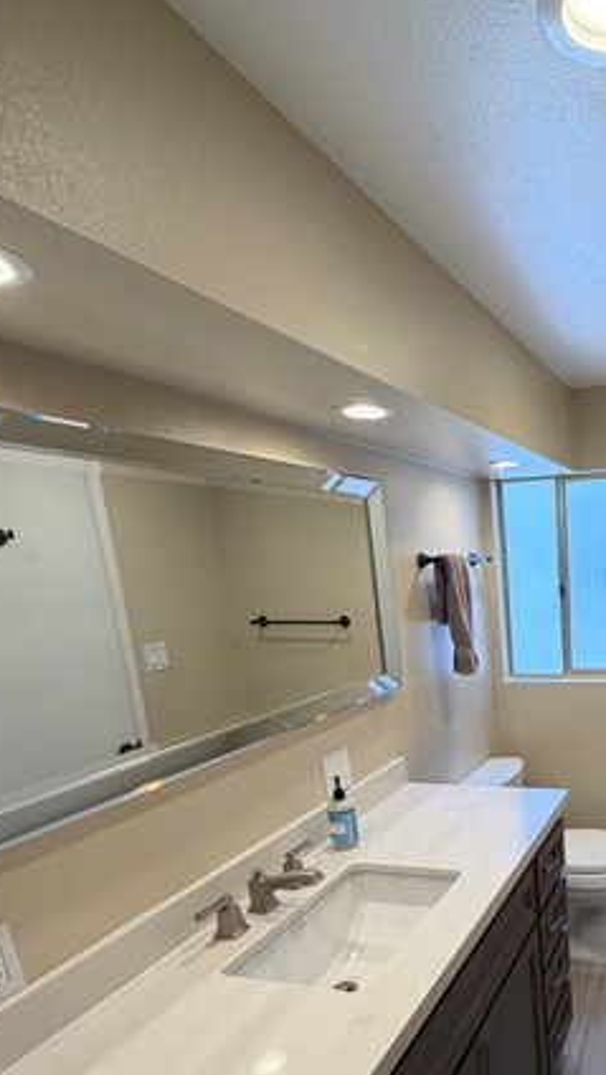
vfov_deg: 75.8
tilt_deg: -12.4
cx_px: 571
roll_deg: +3.8
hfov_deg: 44.1
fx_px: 656
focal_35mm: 23
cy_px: 730
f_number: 2.2
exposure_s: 1/120
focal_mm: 2.22
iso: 125
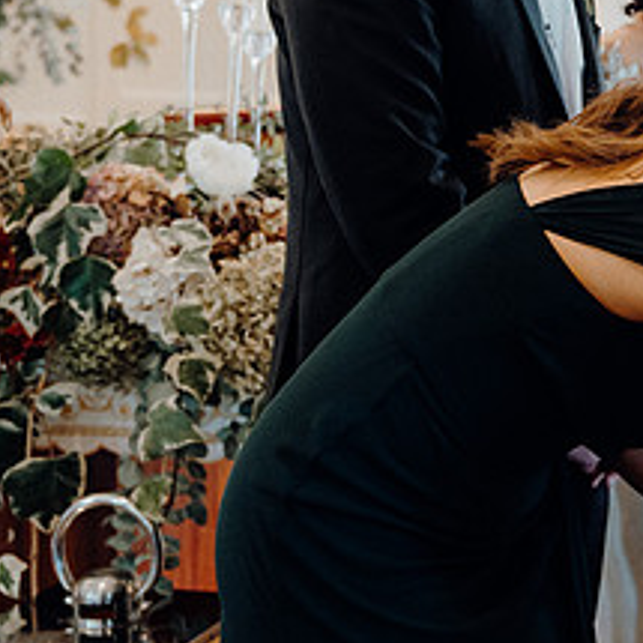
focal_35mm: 87
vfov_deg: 19.8
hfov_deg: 18.8
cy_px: 178
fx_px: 1828
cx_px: 784
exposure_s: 1/160
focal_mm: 38
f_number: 3.5
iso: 1600
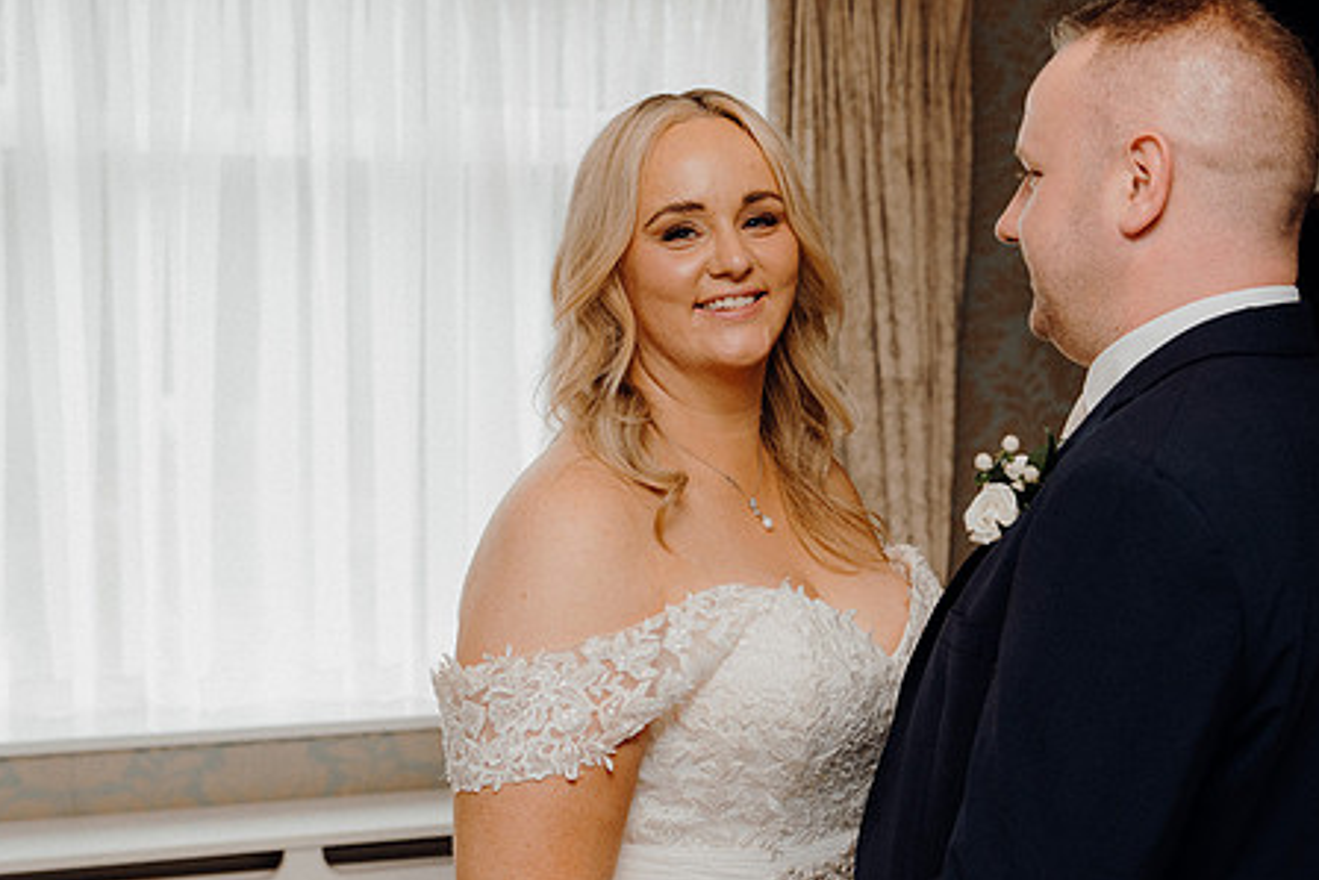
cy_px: 496
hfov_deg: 34.9
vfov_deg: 23.8
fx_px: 2089
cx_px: 792
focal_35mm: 57
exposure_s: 1/160
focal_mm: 44
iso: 800
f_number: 3.5
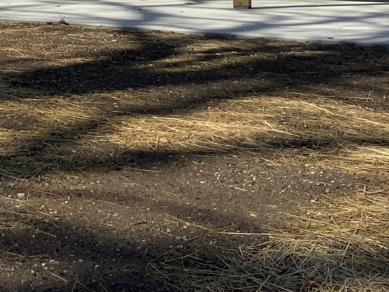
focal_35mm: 106
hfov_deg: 17.5
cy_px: -217
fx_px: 1191
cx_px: -100
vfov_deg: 12.8
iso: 16
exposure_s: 1/1984
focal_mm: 3
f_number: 1.8
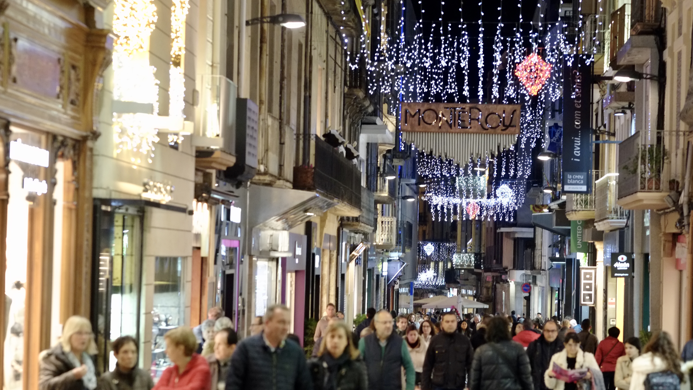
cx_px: 347
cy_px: 184
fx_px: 2609
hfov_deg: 15.1
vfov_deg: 8.5
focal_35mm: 142
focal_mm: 90
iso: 3200
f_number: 2.8
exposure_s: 1/125
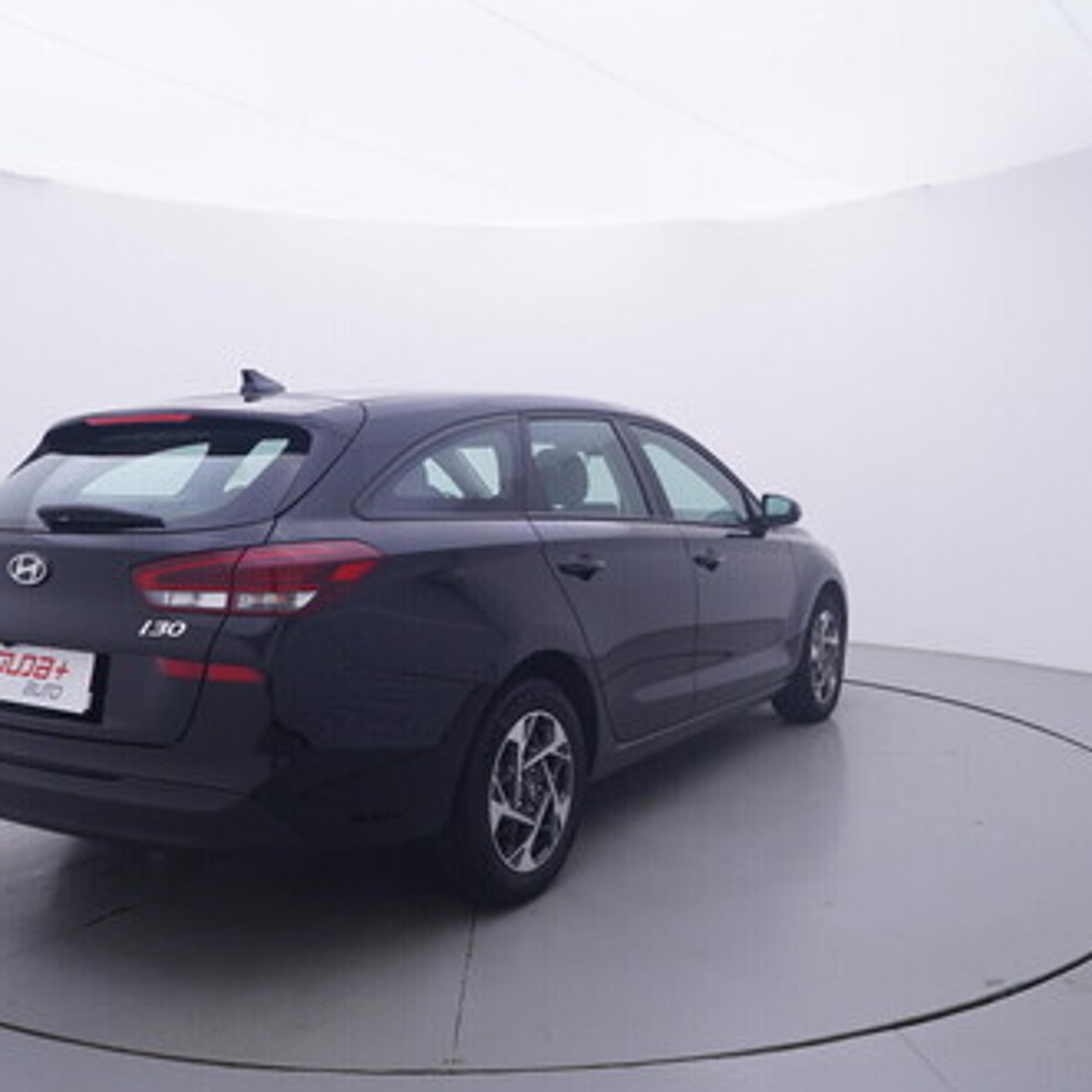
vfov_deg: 51.5
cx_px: 543
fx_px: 1132
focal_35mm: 32
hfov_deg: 51.5
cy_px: 530
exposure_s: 1/80
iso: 200
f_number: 5
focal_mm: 15
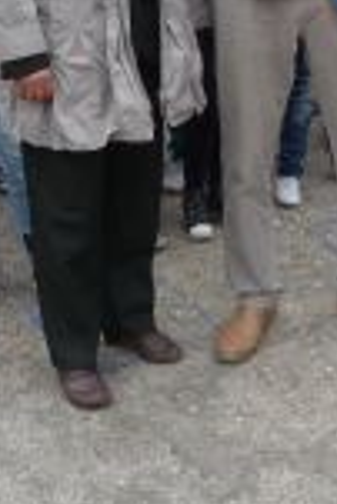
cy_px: 13
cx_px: 337
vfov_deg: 22.3
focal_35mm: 88
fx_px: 1233
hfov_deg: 15.3
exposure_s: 1/160
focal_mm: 4.7
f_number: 3.3
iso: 100
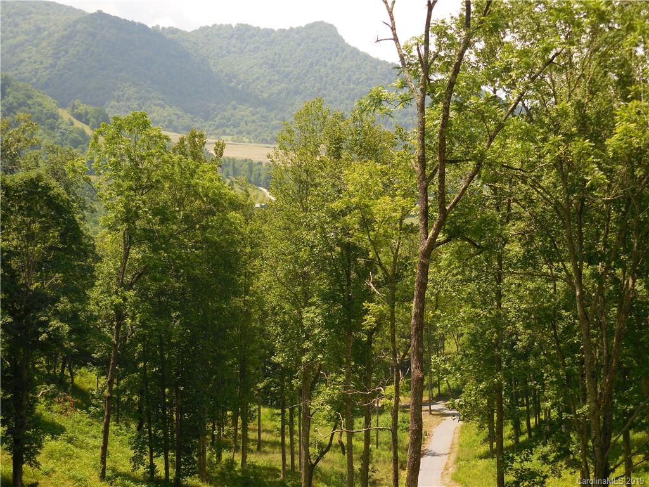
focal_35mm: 61
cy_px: 244
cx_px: 324
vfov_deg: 24.0
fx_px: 1144
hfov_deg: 31.7
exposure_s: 1/400
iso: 125
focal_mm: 11
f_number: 4.5
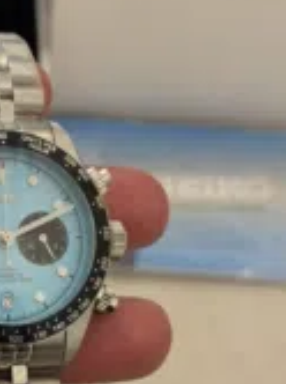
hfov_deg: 12.6
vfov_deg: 16.9
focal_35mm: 116
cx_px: 18
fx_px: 1281
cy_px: 278
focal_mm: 6.76
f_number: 1.78
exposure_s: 1/50
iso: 250
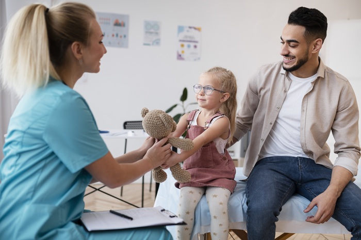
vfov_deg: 37.8
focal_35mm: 35
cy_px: 120
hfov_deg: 54.5
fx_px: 351
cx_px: 180
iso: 400
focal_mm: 35
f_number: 2
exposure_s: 1/250
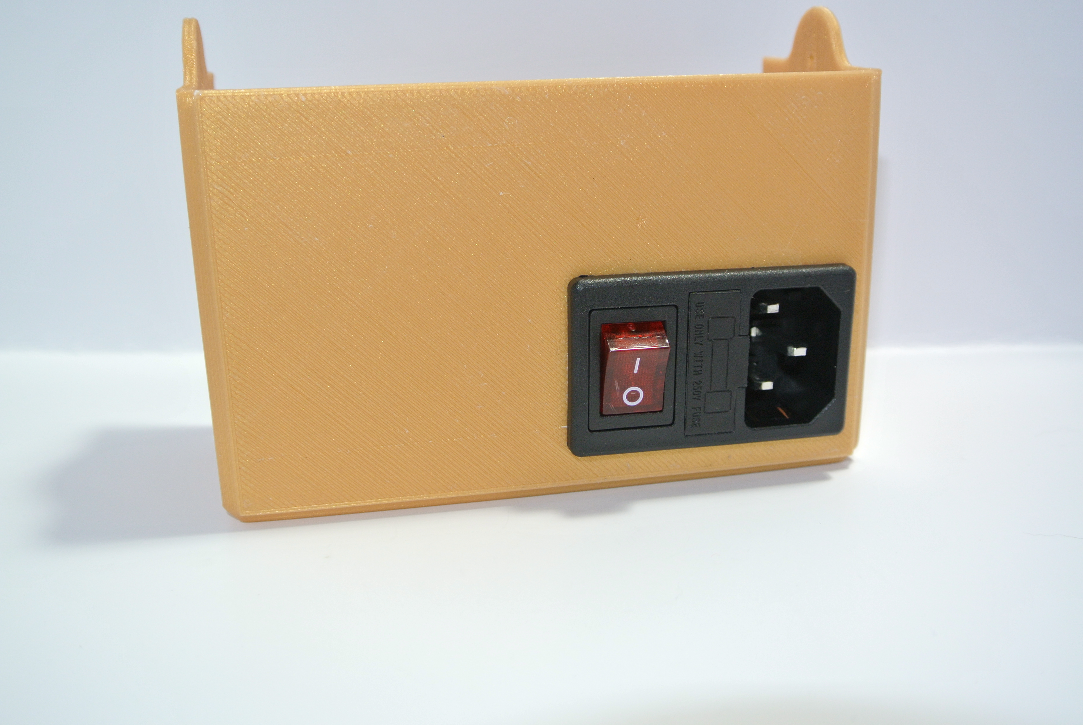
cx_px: 542
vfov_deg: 34.3
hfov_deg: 49.5
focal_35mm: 39
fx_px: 1175
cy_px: 362
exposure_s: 1/60
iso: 320
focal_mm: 14.5
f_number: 4
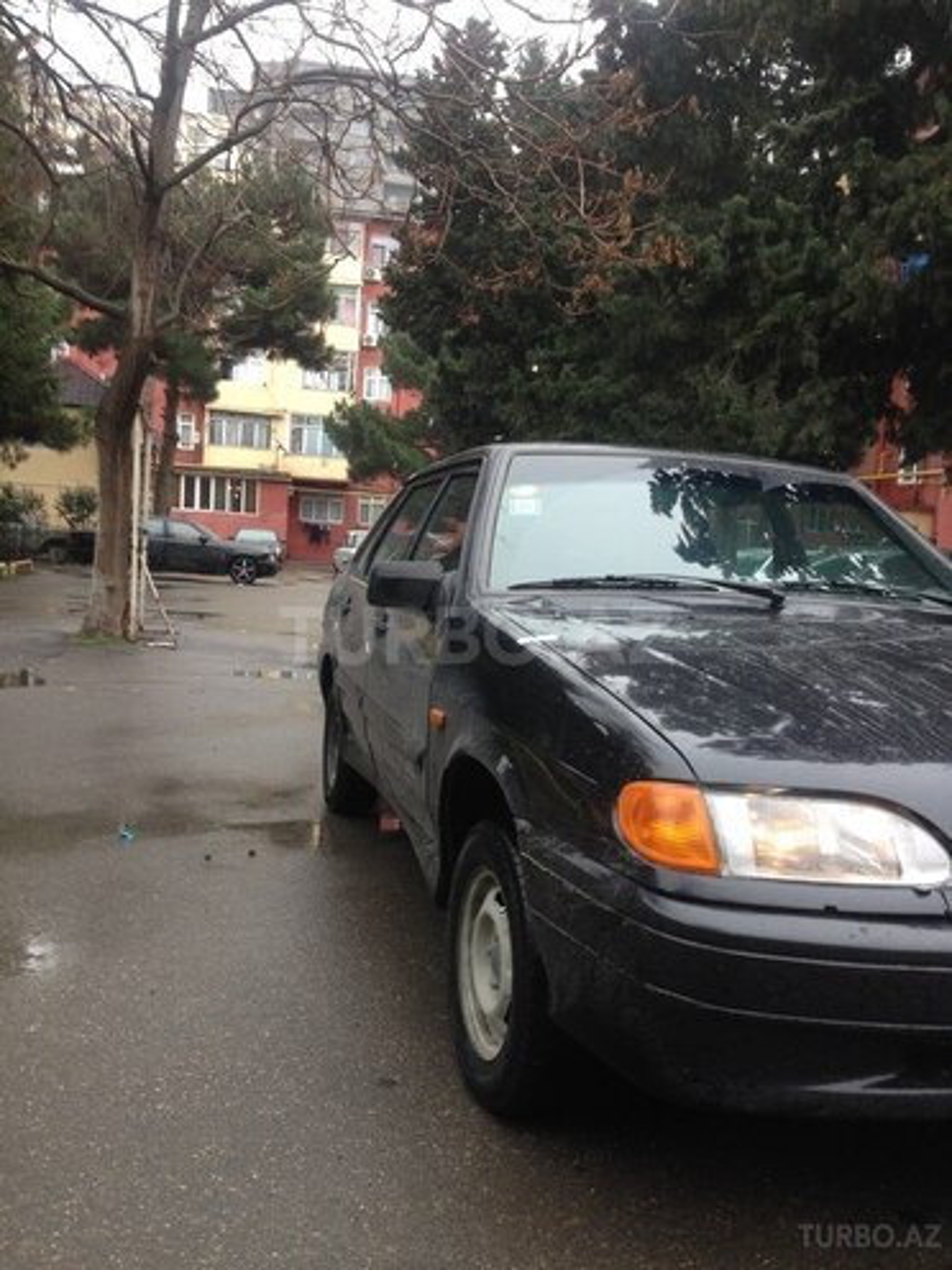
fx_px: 1210
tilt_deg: -4.8
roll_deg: -3.5
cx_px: 476
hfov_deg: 42.9
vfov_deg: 55.4
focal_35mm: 33
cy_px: 635
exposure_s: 1/60
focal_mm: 4.12
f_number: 2.4
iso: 64
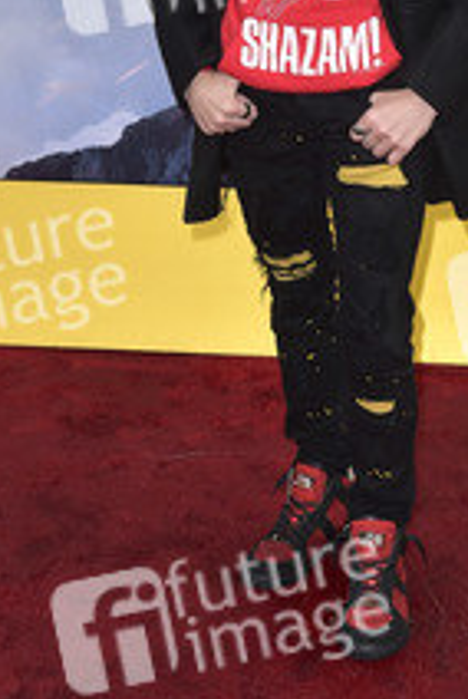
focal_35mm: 83
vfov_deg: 24.0
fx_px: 1613
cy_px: 122
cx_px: 318
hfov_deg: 16.5
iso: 320
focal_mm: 44
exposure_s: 1/250
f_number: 6.3
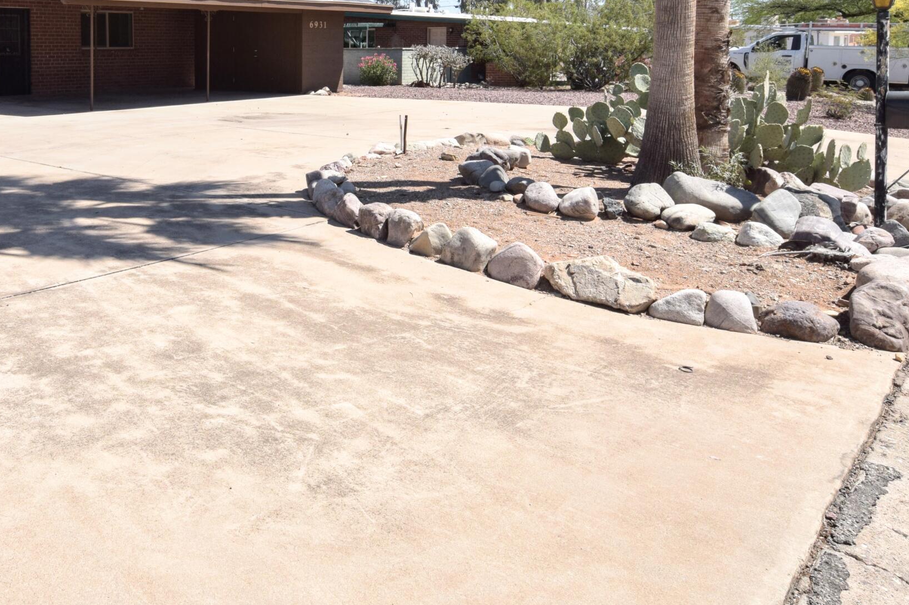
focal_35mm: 33
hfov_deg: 54.1
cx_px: 207
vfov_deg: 38.5
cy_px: 125
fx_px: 833
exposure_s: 1/800
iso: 400
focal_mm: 12
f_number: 9
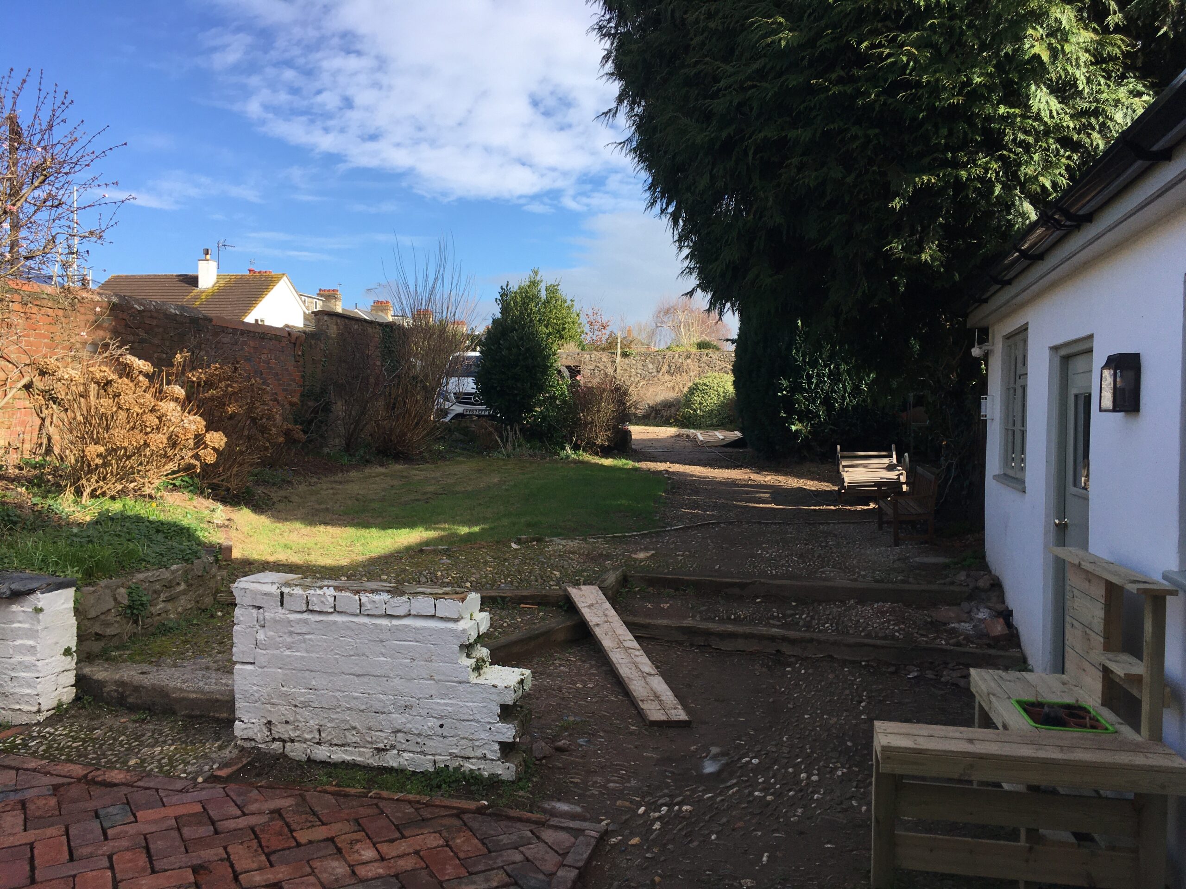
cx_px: 593
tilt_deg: -1.9
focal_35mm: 29
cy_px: 444
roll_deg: -1.5
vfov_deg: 48.2
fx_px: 994
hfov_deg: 61.7
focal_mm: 4.15
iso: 25
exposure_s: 1/1068
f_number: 2.2
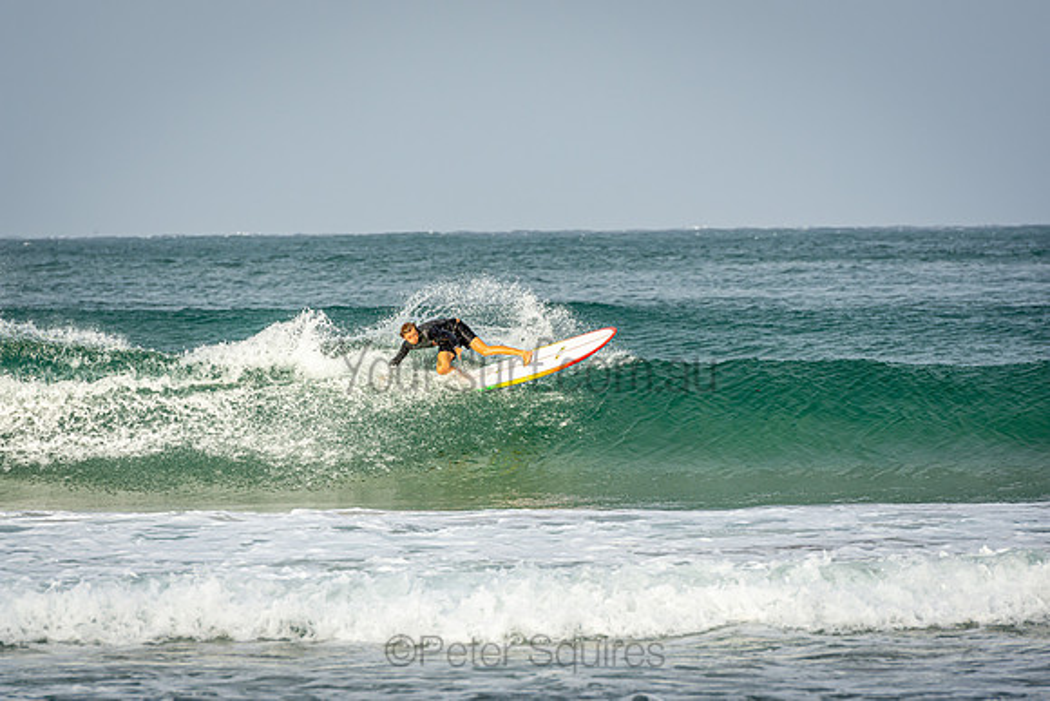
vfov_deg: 4.6
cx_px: 525
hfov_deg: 6.9
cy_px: 350
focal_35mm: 300
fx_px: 8752
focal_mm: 200
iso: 200
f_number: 5.6
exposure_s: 1/1000
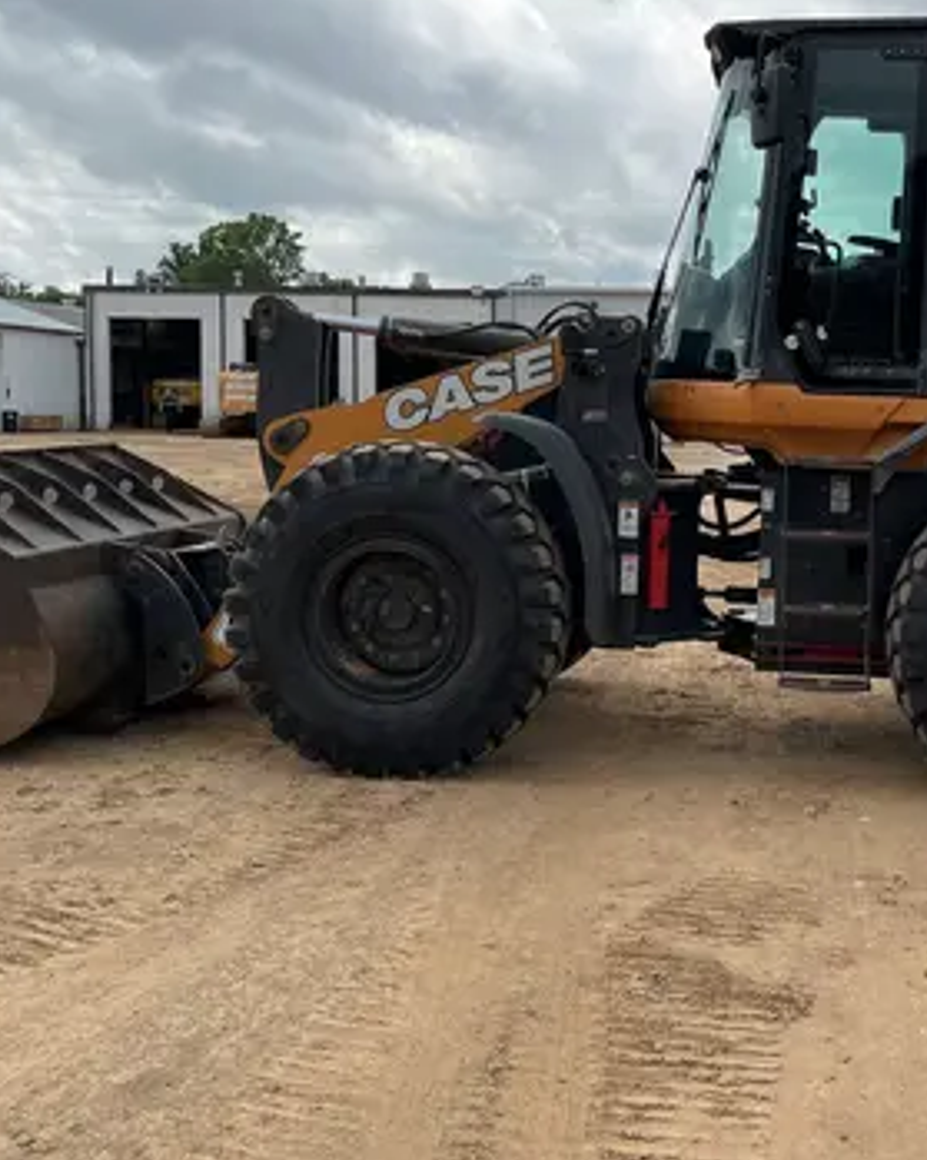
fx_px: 1372
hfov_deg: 36.4
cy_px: 490
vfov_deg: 45.7
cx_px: 708
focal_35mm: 40
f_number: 1.6
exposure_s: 1/2571
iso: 50
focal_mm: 5.1
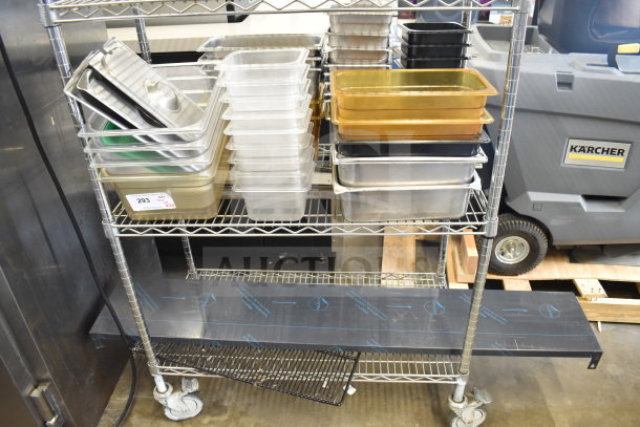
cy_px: 214
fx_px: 480
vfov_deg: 48.0
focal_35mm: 27
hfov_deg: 67.4
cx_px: 320
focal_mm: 18
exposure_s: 1/30
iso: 1400
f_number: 3.5
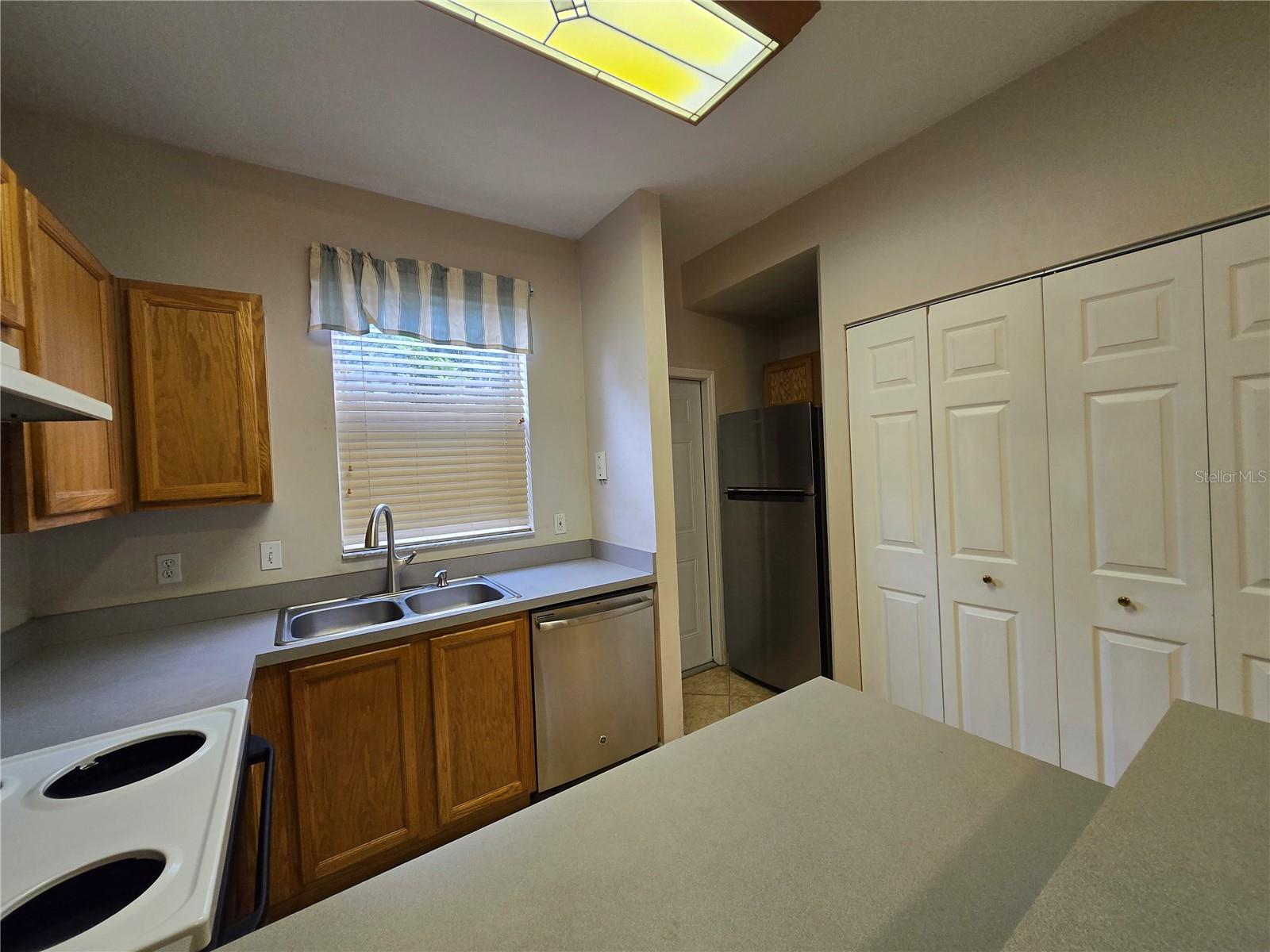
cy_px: 476
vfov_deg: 89.9
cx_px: 635
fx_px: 477
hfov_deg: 106.2
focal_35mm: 13
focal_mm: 1.7
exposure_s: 1/60
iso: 100
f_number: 2.2
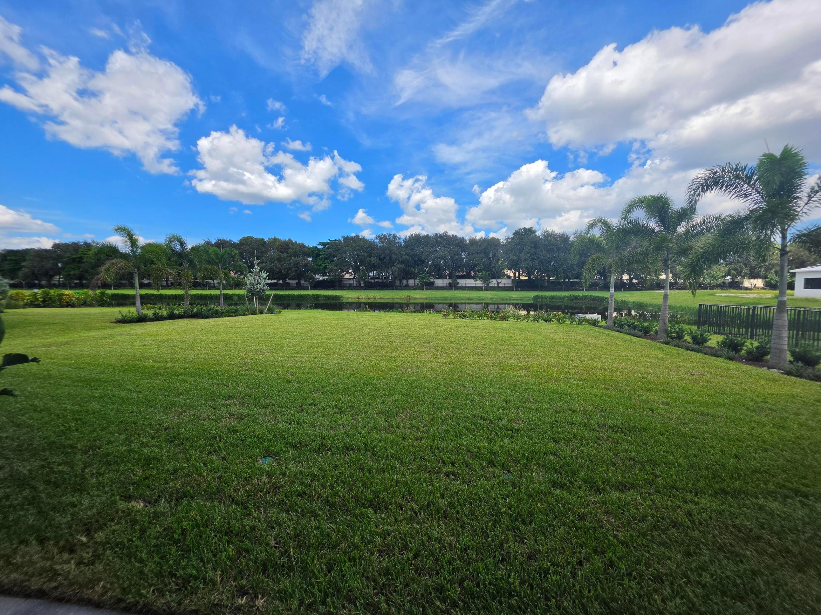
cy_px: 308
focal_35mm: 13
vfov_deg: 89.9
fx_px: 308
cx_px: 410
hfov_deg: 106.2
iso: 32
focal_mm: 2.2
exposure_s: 1/2027
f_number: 1.9
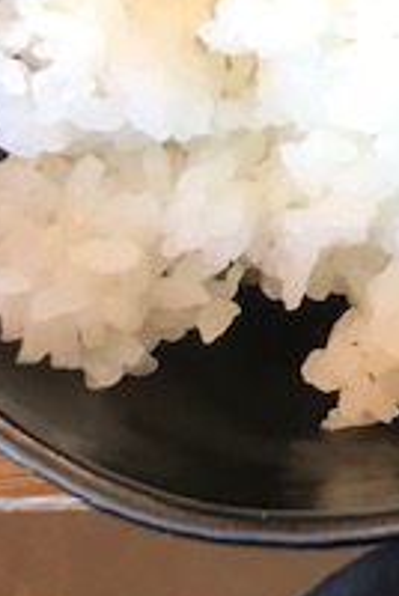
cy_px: -104
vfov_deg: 20.6
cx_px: 881
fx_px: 1541
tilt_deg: -62.2
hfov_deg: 12.4
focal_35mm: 93
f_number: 1.8
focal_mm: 3.99
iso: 20
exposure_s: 1/30
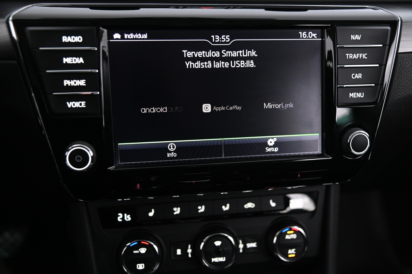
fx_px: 435
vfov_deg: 35.0
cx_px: 206
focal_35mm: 38
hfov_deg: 50.7
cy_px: 137
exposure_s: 1/15
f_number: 4
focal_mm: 38
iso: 2000
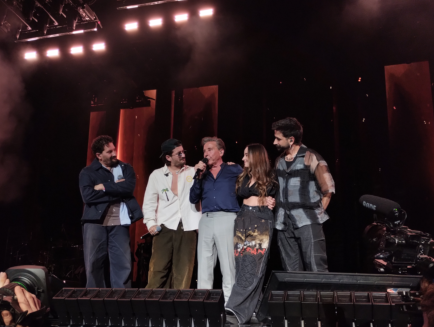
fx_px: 439
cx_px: 210
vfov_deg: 40.5
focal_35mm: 35
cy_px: 204
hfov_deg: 52.6
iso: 110
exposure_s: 1/50
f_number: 1.8
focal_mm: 4.27
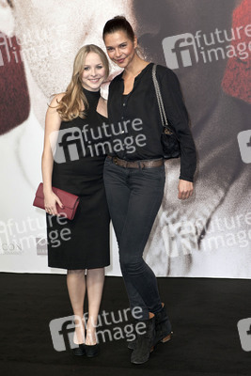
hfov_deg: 19.5
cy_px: 188
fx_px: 731
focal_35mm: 70
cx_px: 126
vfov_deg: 28.8
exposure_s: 1/160
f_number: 7.1
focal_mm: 70
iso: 800
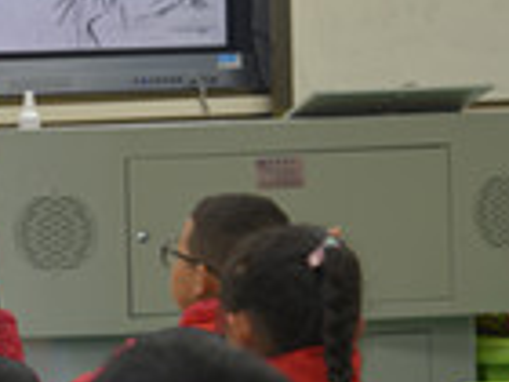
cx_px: -218
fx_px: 4000
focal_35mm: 272
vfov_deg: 5.5
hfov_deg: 7.2
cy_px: 45
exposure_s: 1/80
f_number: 5
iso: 250
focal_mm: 72
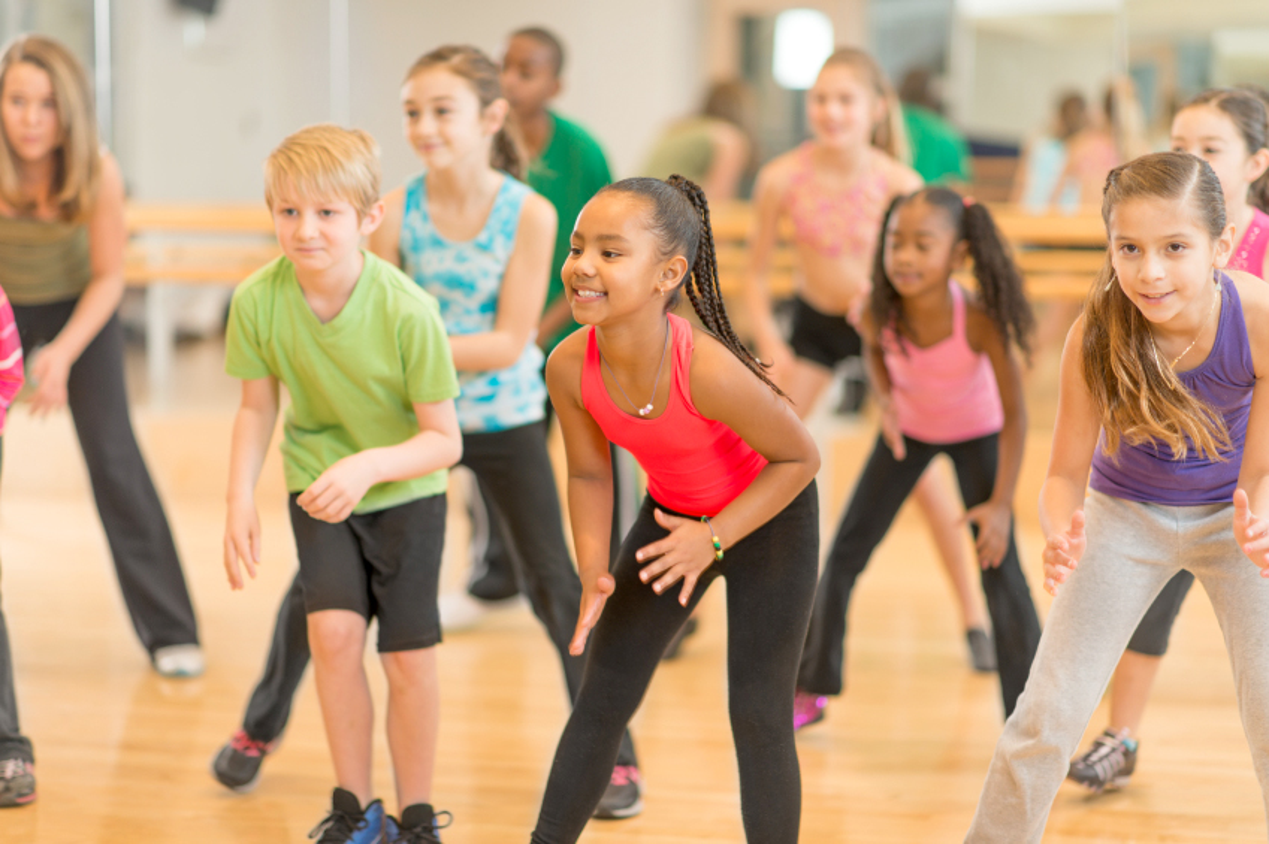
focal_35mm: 85
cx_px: 634
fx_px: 2994
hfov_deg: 23.9
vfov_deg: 16.1
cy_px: 422
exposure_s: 1/200
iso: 100
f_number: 1.4
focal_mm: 85
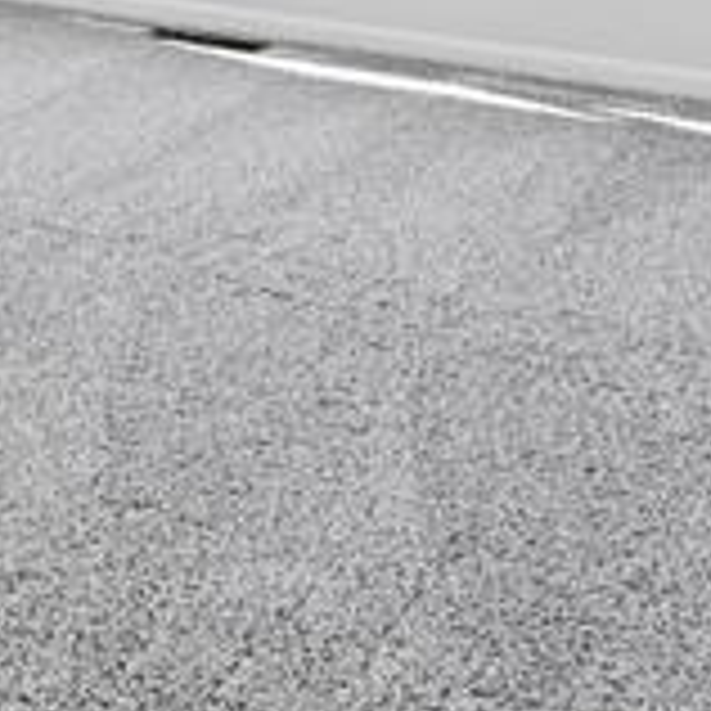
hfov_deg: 17.3
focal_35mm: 77
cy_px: -349
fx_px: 1789
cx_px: -652
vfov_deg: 19.6
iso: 100
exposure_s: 1/13
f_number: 9
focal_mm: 14
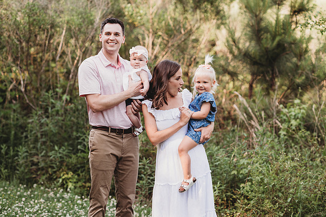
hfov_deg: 23.9
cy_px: 108
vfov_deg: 16.1
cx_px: 163
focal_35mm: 85
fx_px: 770
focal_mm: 85
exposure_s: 1/250
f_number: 2.2
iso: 100
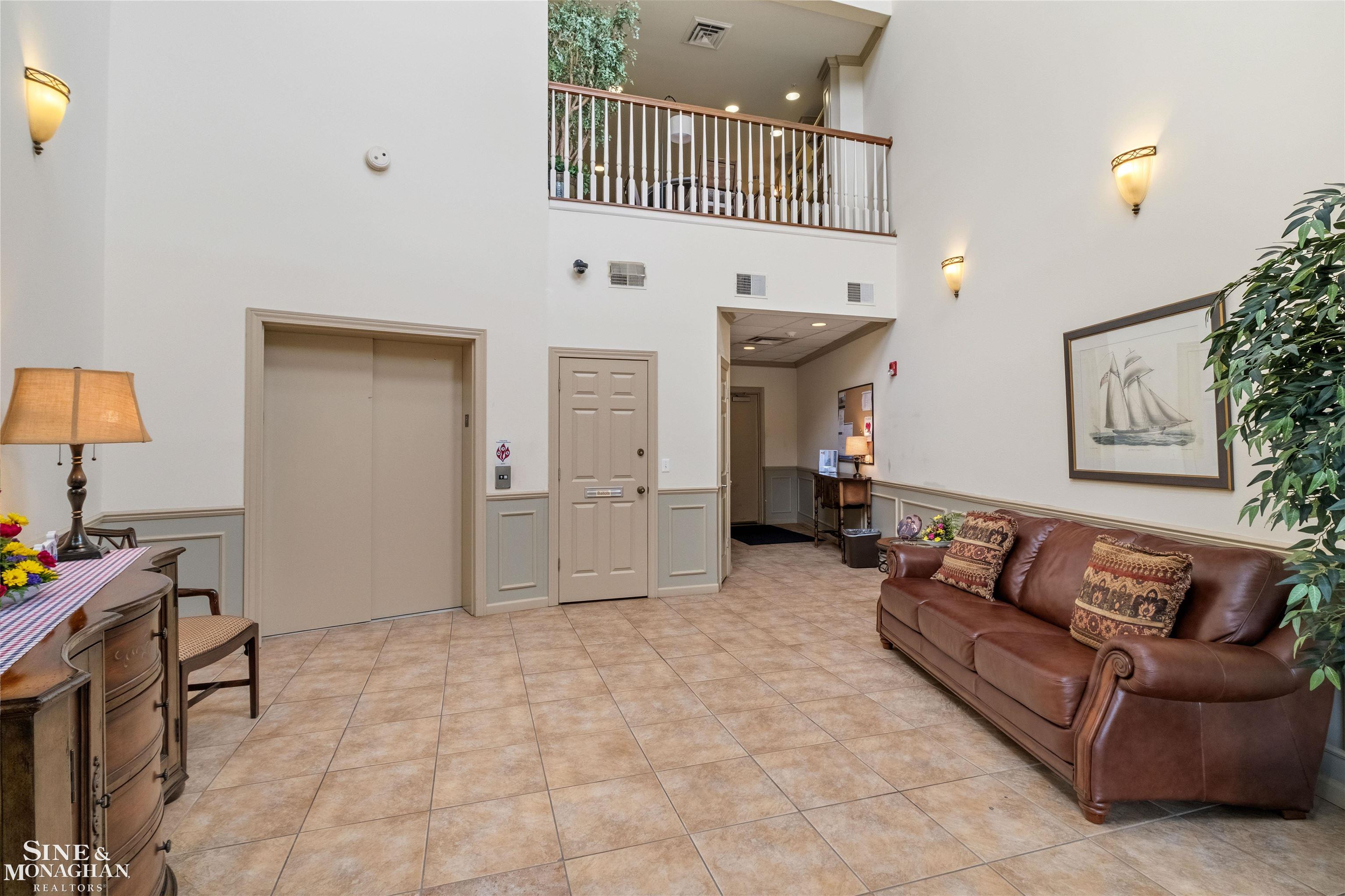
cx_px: 672
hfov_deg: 93.3
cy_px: 448
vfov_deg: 70.4
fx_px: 635
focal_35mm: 17
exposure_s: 1/4
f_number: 7.1
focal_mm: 11
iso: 800
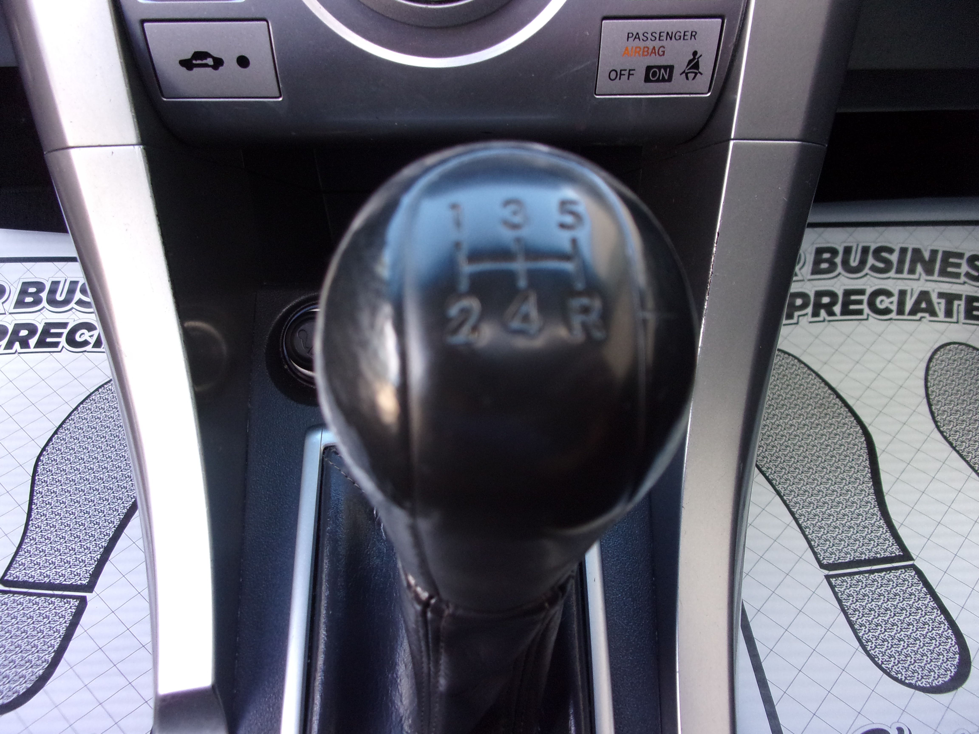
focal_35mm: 28
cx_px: 490
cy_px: 367
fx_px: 792
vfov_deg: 49.7
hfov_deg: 63.4
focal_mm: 5.1
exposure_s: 1/34
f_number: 3.9
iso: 182
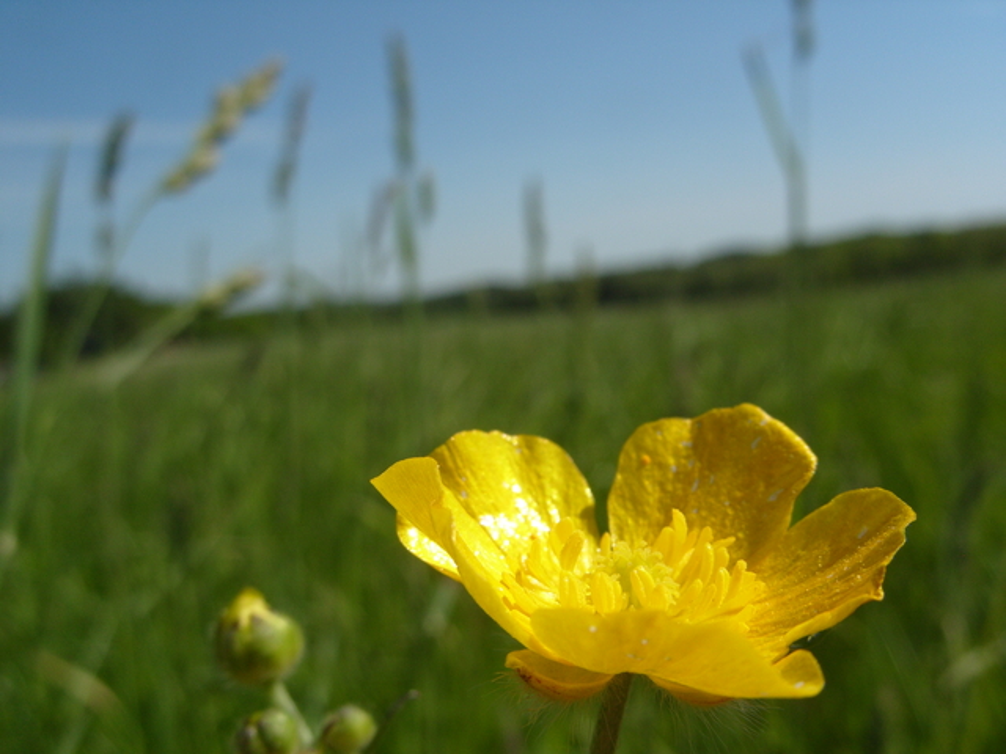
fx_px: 1017
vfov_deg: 40.7
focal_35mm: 35
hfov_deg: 52.6
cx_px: 503
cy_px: 377
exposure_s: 1/750
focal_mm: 7.8
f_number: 6.8
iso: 80
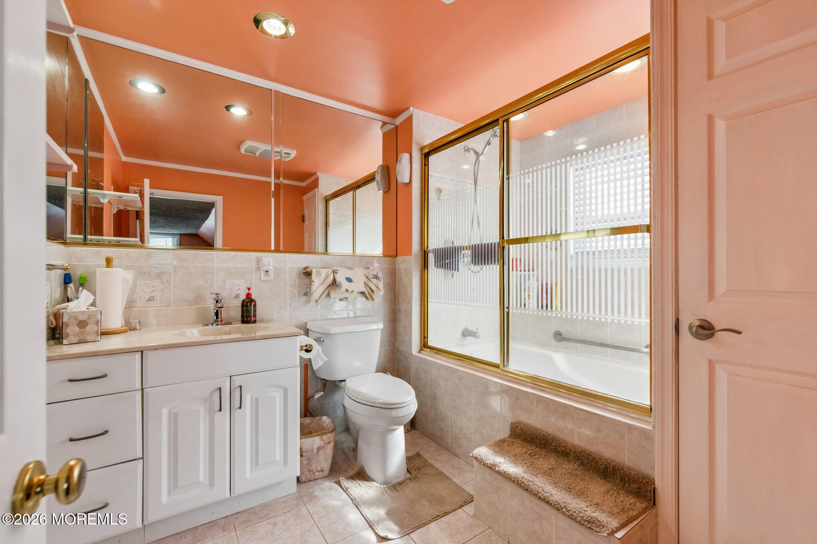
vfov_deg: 77.3
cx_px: 408
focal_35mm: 15
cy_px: 272
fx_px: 340
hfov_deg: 100.4
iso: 1000
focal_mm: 15
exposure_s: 1/200
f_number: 7.1
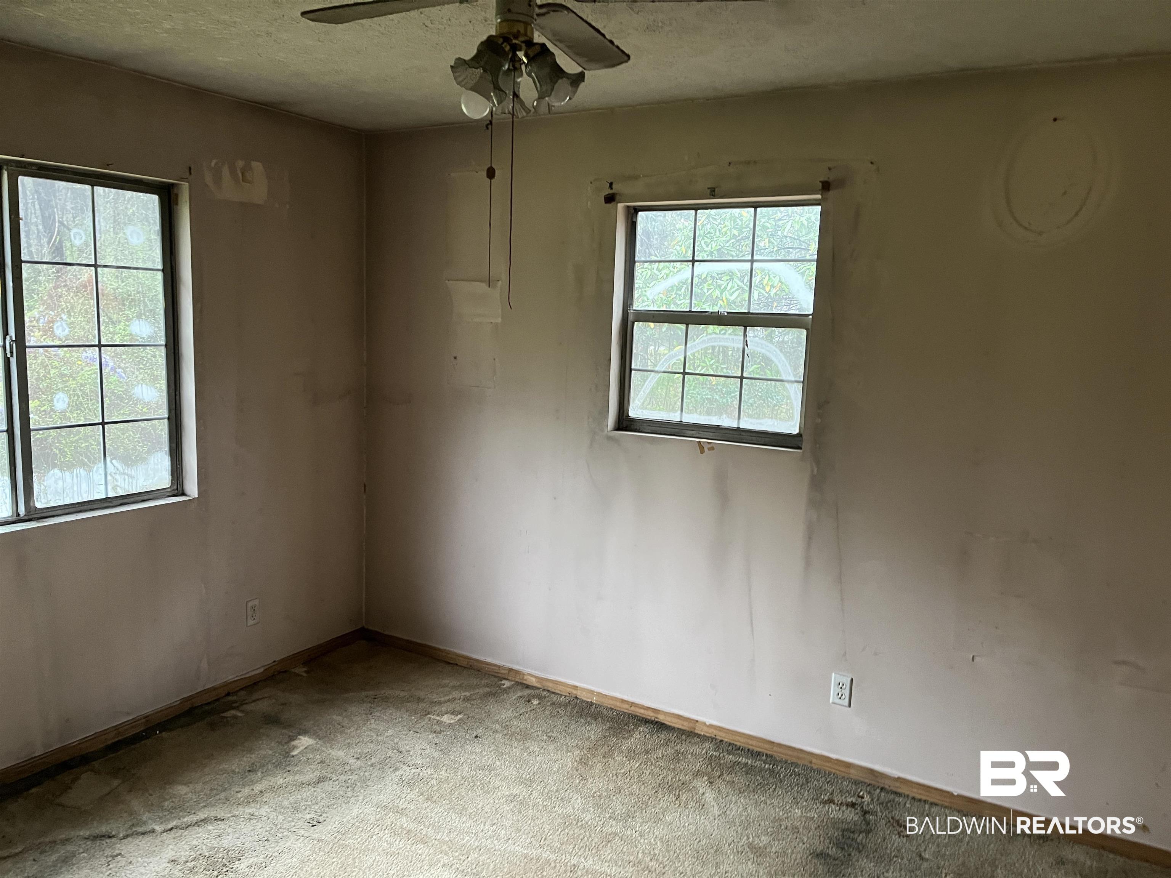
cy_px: 439
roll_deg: -1.6
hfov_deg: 67.3
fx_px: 880
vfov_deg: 53.1
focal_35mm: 26
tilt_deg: -10.1
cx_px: 586
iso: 500
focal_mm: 5.1
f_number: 1.6
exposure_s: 1/47
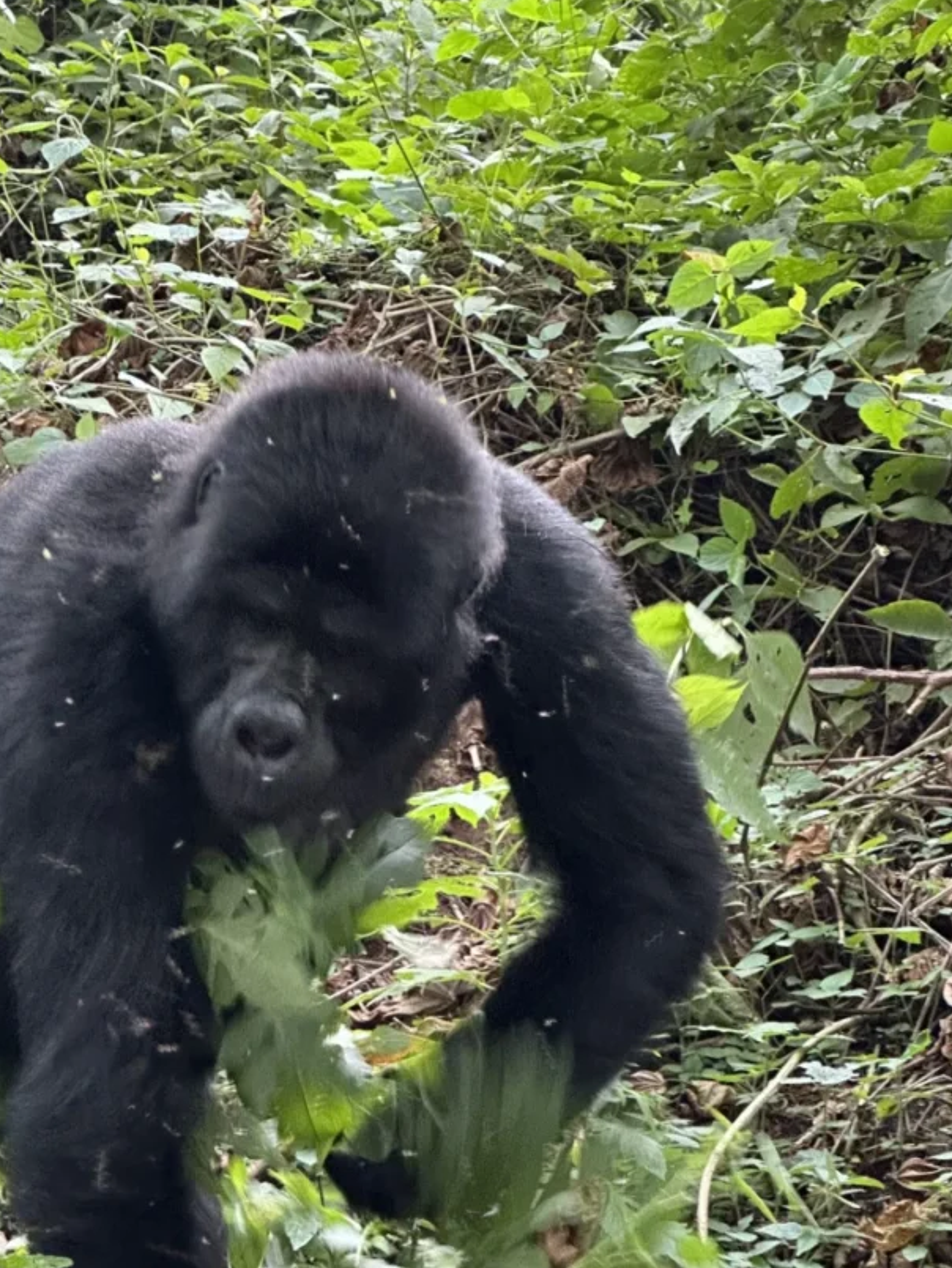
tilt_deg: +10.2
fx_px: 3739
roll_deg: +2.7
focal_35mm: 102
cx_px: 334
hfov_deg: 14.5
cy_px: 785
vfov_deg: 19.2
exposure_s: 1/60
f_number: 2.8
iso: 320
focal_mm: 9
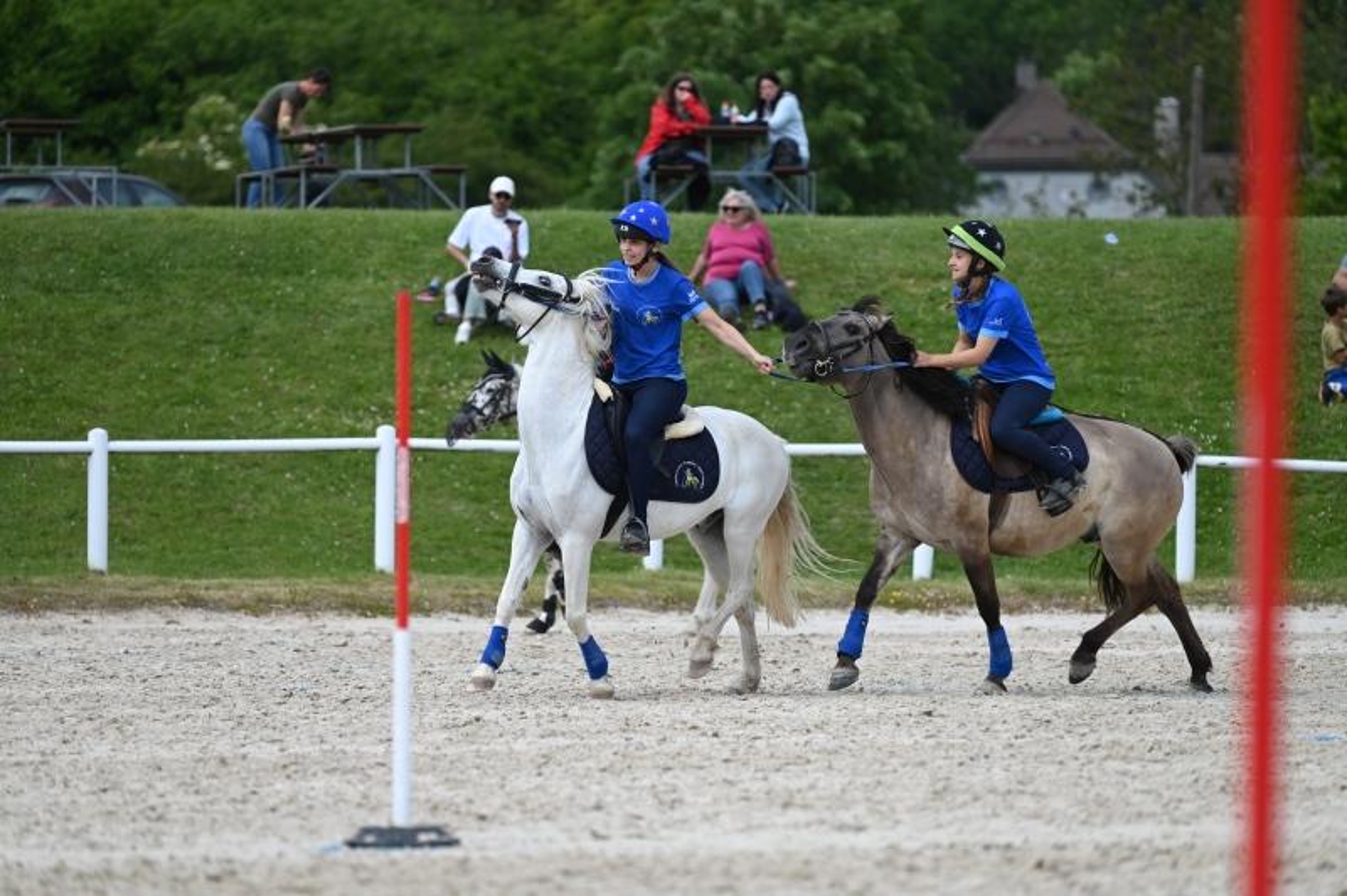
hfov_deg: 7.9
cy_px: 448
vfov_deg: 5.3
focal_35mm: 260
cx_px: 674
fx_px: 9720
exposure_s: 1/1250
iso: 280
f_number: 5.6
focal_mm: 260
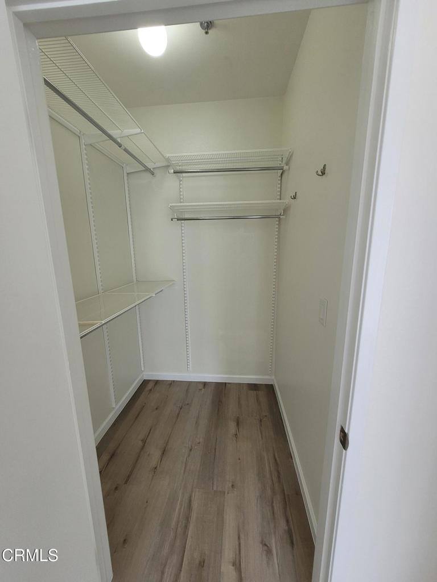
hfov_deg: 89.9
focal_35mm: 13
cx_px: 218
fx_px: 219
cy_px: 291
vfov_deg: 106.2
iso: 100
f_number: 2.2
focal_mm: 1.74
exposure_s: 1/60
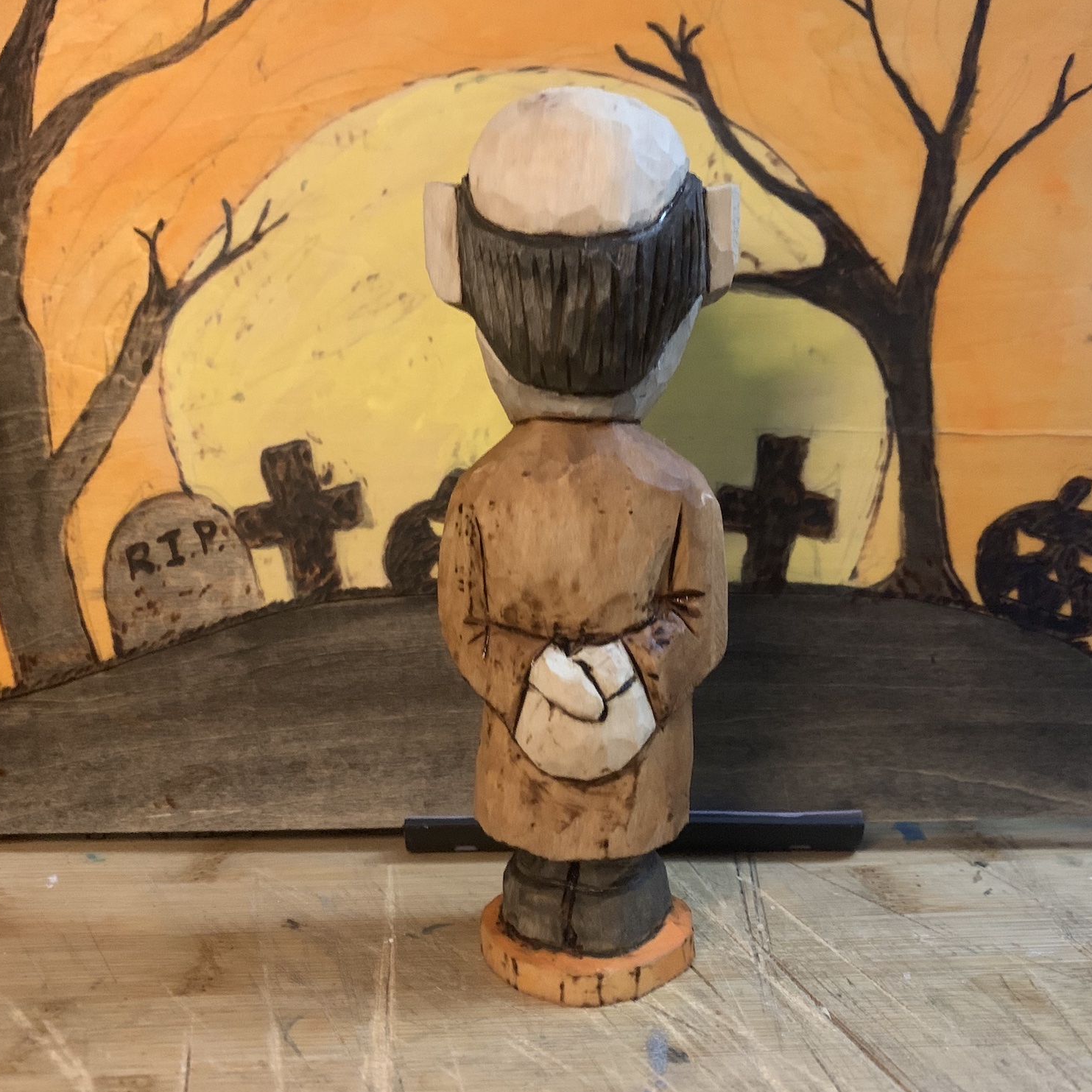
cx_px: 552
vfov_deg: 52.5
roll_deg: -0.7
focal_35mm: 31
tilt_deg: -7.8
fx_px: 1106
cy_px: 548
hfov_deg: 52.5
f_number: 1.8
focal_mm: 4.25
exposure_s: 1/30
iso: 640
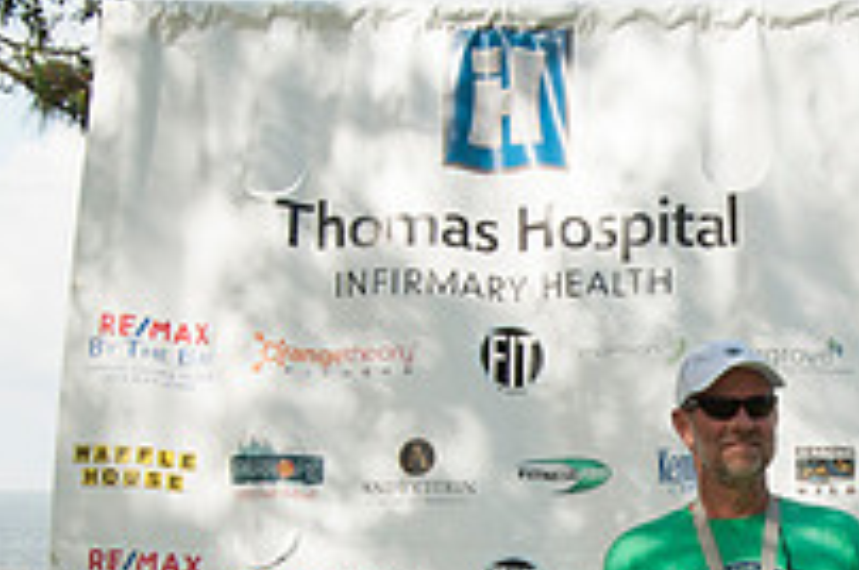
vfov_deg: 13.4
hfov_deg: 20.1
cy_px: 666
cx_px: 812
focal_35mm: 99
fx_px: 2358
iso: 250
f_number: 9
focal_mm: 23
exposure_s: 1/320
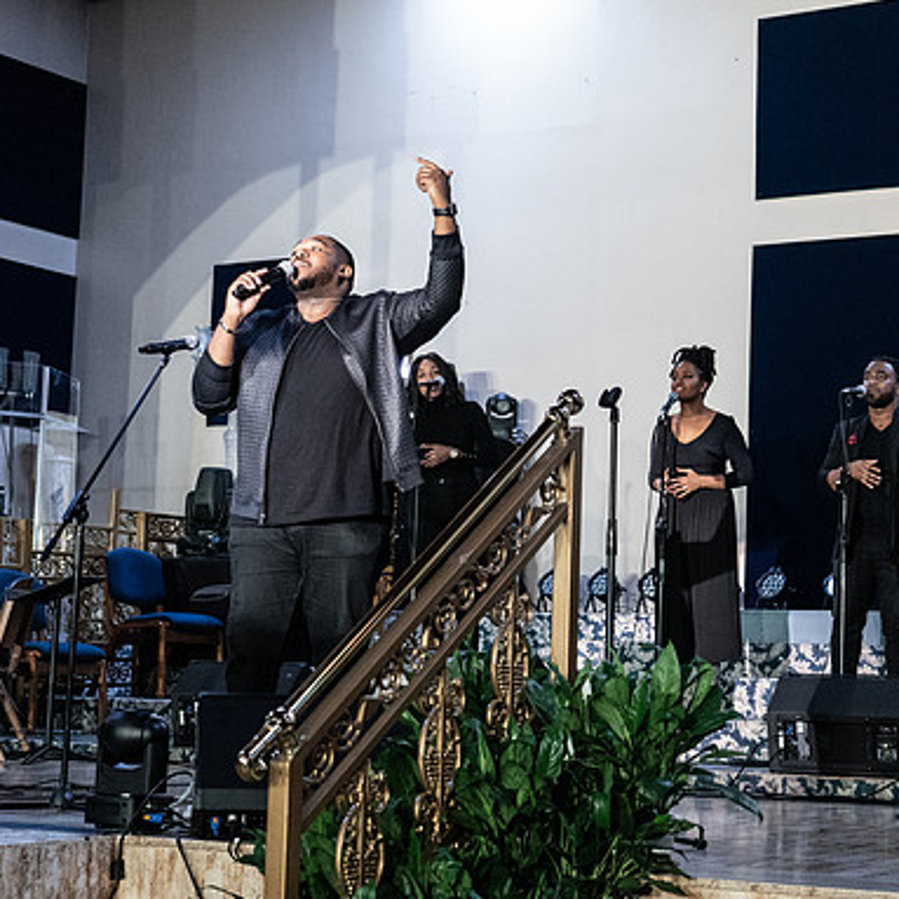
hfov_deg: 25.4
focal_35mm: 67
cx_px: 678
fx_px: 1969
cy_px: 452
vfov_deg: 25.7
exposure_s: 1/125
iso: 6400
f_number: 4
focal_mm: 49
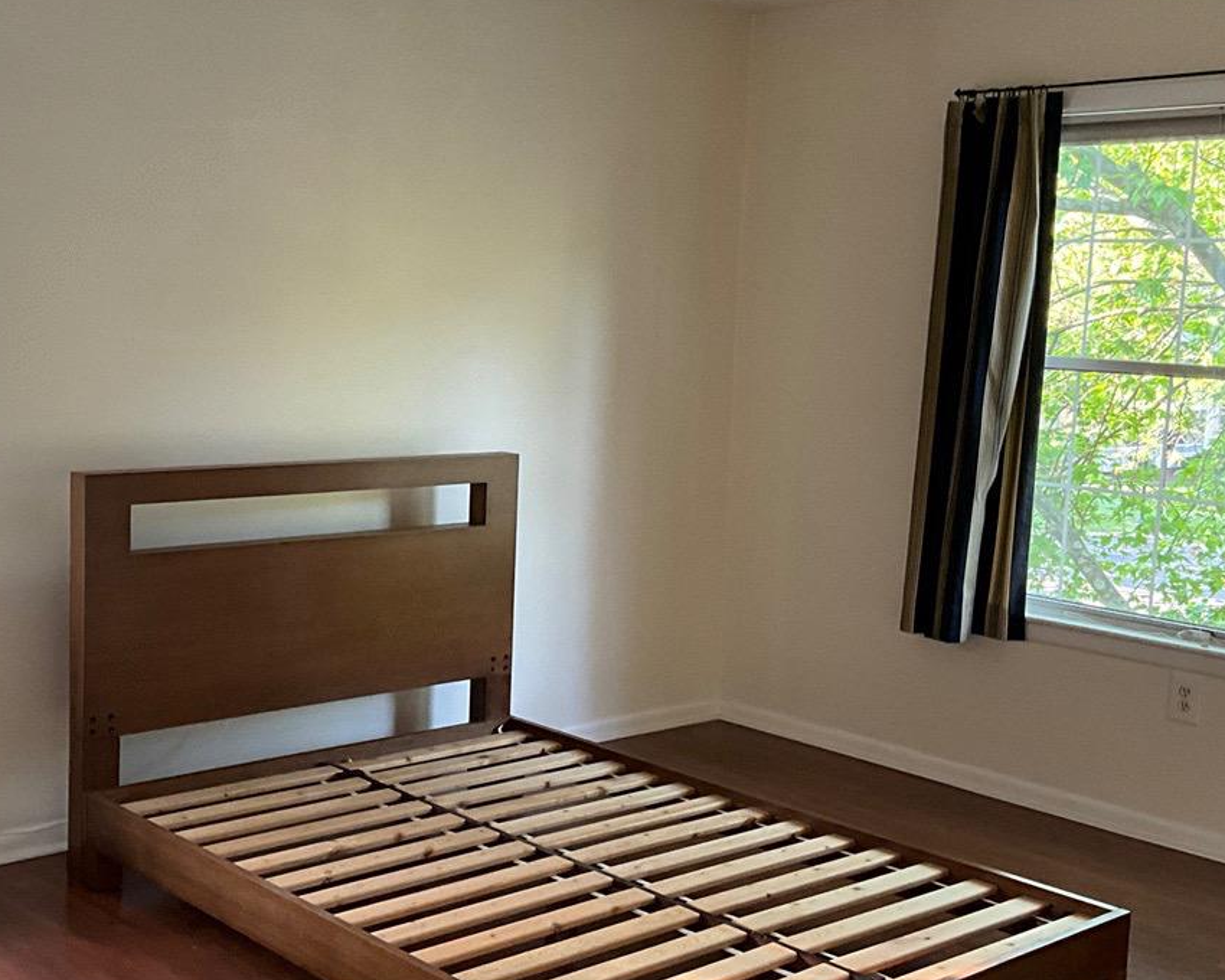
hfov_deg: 39.2
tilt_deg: -7.2
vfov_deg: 32.1
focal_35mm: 47
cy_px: 512
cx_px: 424
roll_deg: -1.1
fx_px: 1704
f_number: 1.8
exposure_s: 1/60
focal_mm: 3
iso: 125
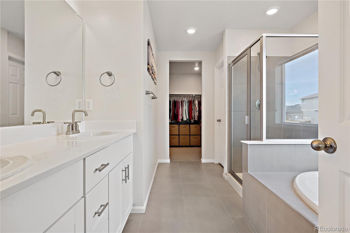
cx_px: 175
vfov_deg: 67.4
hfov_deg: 90.0
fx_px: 175
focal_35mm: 18
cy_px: 116
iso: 400
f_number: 8
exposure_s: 1/20
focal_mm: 12
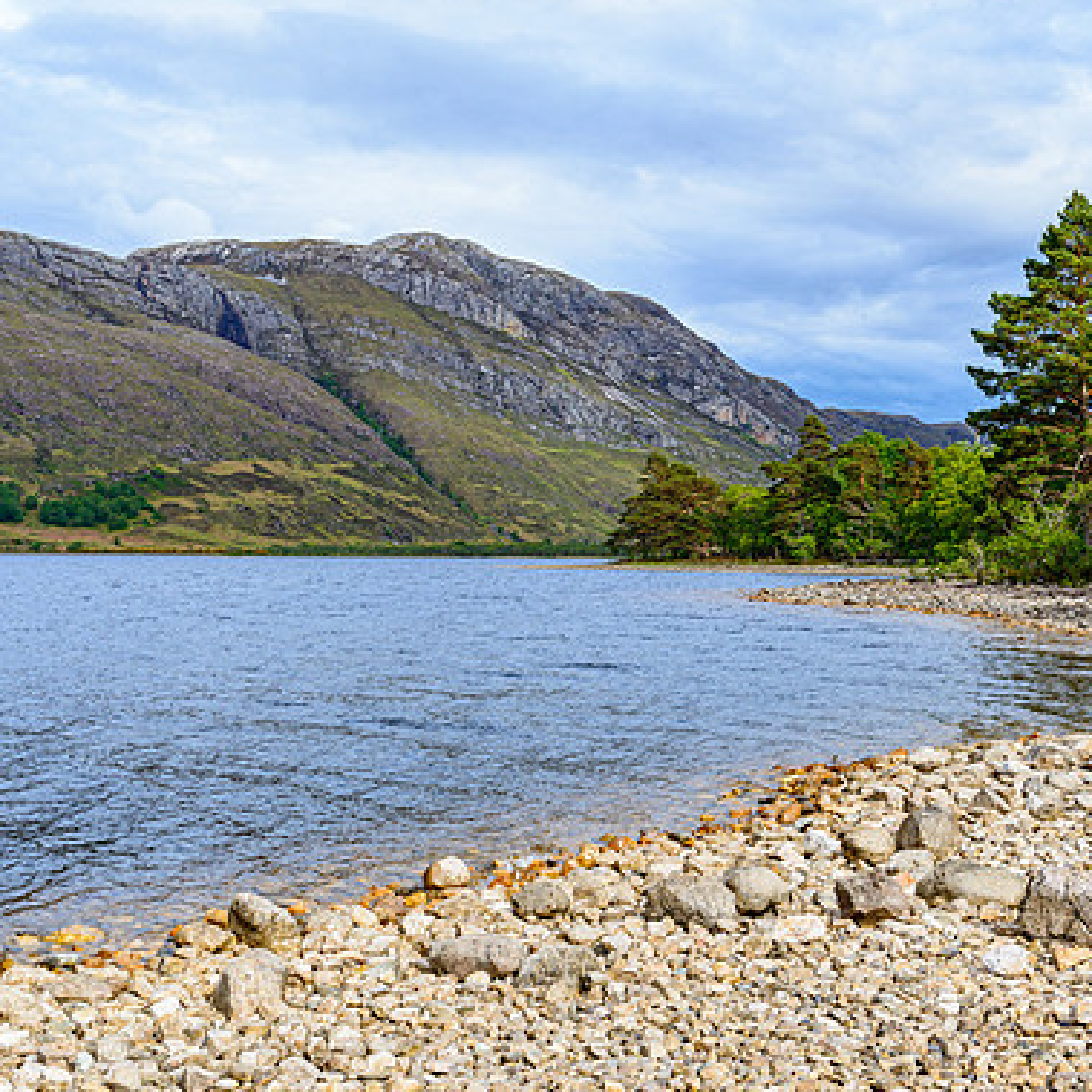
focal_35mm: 52
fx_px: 1856
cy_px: 537
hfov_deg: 32.8
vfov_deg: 32.8
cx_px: 559
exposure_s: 1/200
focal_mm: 40
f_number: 8
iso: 500
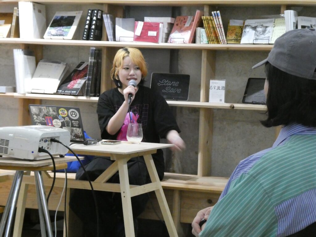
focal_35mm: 84
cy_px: 118
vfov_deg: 17.6
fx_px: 767
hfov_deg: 23.3
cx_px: 158
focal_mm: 15
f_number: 4.8
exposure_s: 1/15
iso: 1600
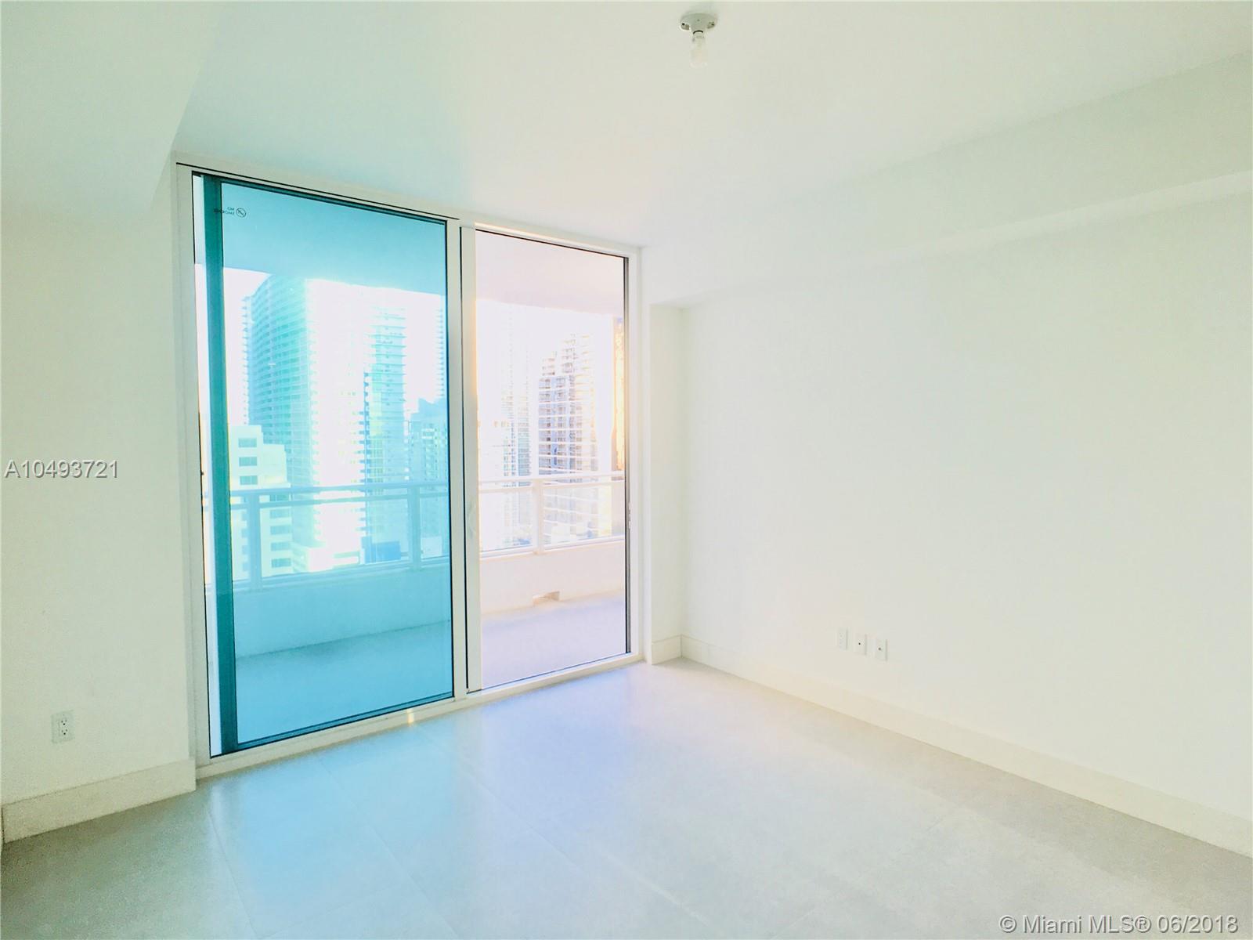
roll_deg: -0.2
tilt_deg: -1.5
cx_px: 626
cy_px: 470
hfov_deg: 61.7
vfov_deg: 48.2
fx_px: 1050
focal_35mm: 29
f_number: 2.2
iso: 25
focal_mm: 4.15
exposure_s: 1/40
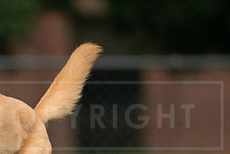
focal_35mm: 1580
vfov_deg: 0.9
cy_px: 134
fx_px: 10101
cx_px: 51
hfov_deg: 1.3
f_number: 6.3
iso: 6400
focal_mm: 600
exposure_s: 1/1600
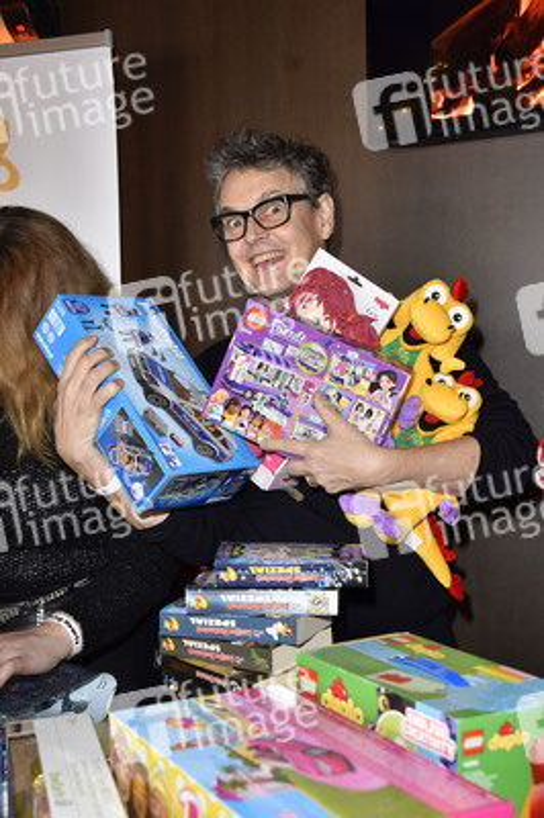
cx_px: 272
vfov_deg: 36.3
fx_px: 1249
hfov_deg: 24.6
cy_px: 409
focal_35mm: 55
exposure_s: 1/60
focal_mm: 55
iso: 1000
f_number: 5.6
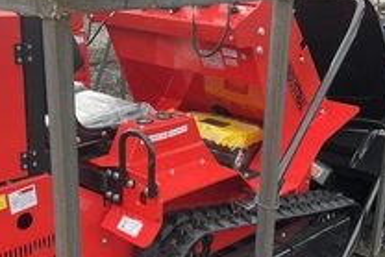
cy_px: 179
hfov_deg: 34.4
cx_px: 159
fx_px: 621
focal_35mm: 58
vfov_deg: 23.3
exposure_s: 1/122
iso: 20
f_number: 1.8
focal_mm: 3
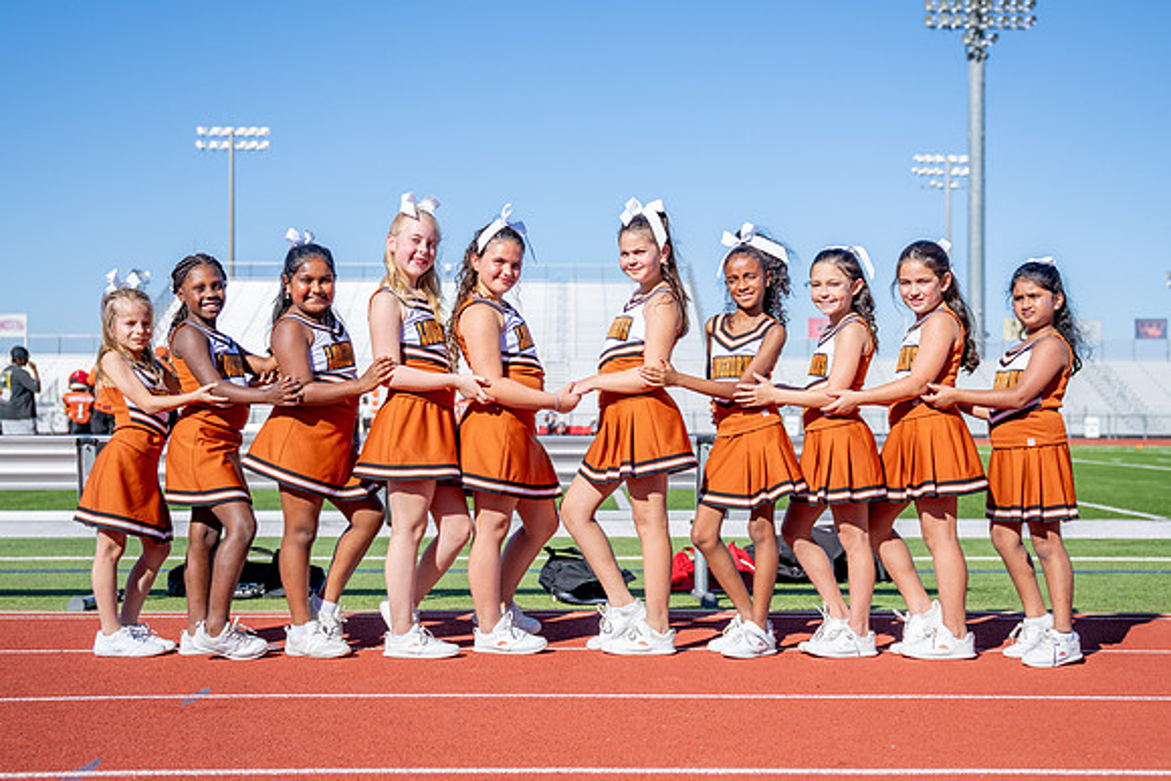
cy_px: 386
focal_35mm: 51
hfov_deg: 39.0
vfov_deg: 26.6
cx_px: 616
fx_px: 1653
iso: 100
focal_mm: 37.8
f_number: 2.8
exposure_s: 1/2000
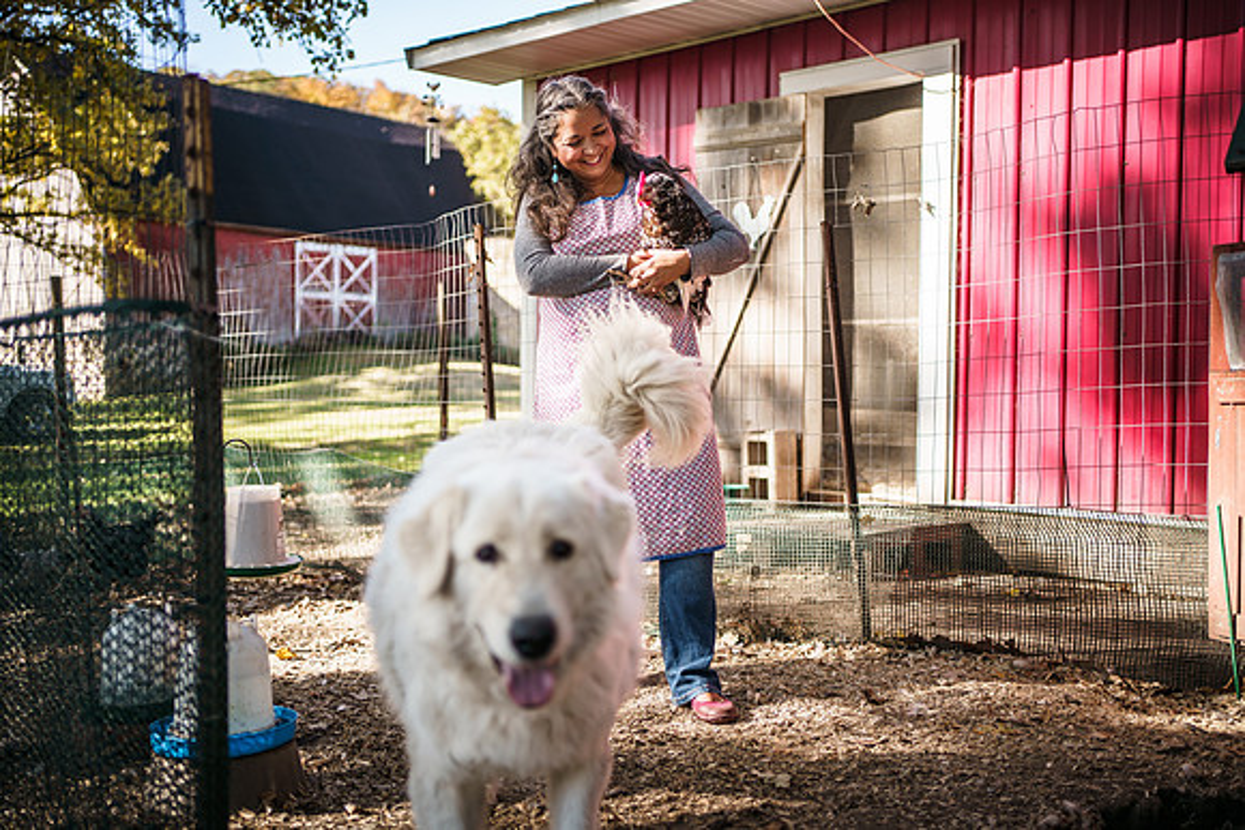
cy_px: 415
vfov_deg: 37.4
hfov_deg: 53.8
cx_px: 622
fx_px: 1228
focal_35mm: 36
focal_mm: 35
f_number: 1.8
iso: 100
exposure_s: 1/640
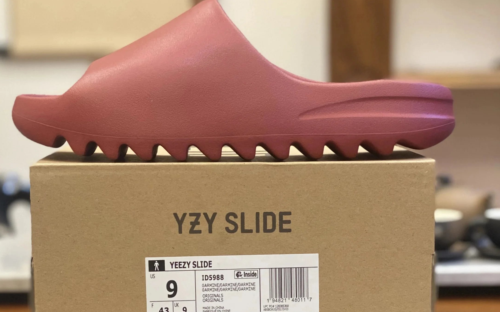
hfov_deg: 23.8
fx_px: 1186
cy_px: 247
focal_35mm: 87
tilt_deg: -8.9
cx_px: 205
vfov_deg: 14.9
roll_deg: -0.1
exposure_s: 1/33
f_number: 2
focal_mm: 6
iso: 250
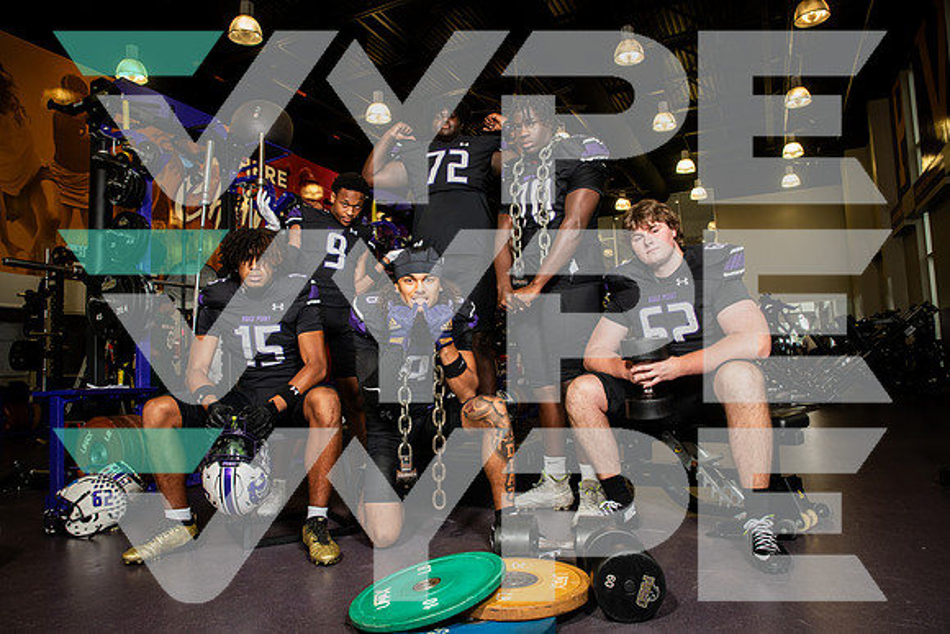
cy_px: 317
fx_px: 633
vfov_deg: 53.2
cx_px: 475
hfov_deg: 73.7
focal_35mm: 24
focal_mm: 24
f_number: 5.6
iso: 500
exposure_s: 1/250
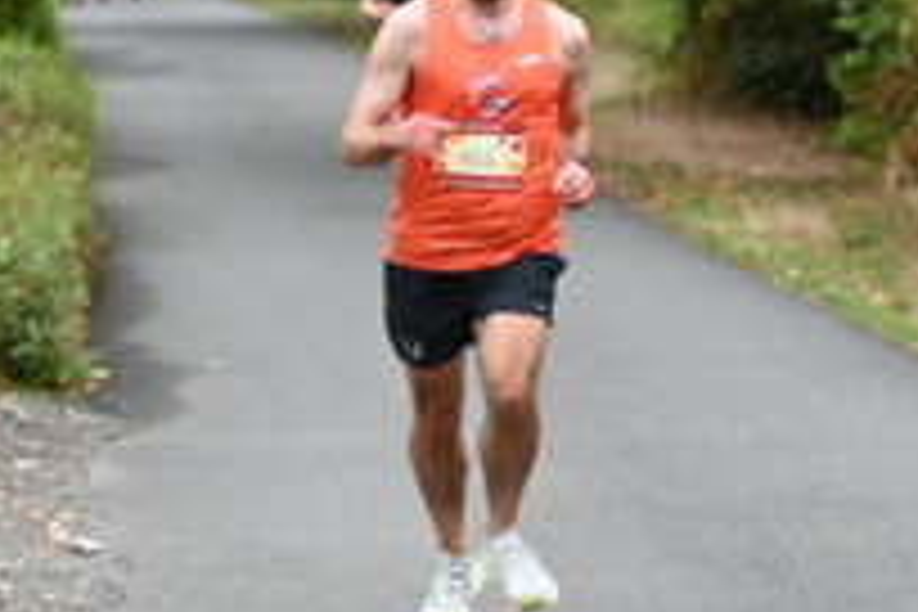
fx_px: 6043
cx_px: 1184
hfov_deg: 8.6
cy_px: 160
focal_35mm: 237
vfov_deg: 5.8
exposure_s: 1/125
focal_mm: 88
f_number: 6.3
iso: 640
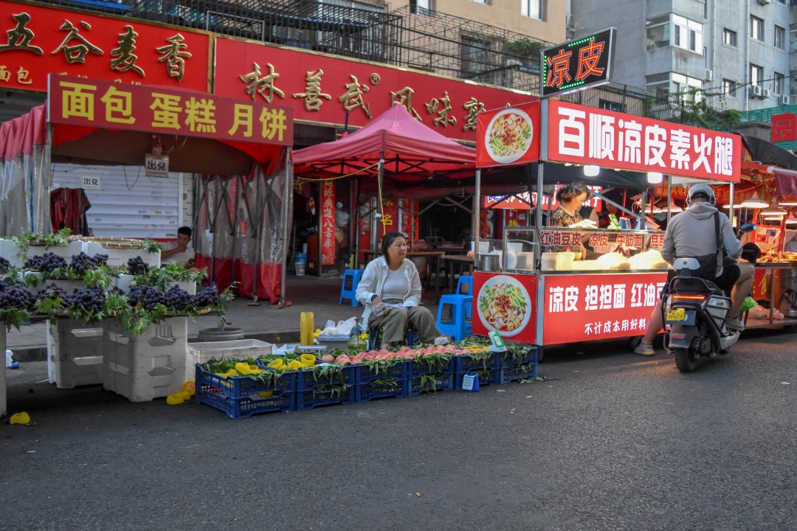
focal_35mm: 30
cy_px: 266
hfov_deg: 61.9
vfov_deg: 43.6
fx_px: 664
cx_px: 398
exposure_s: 1/500
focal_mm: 20
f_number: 3.5
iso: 2000
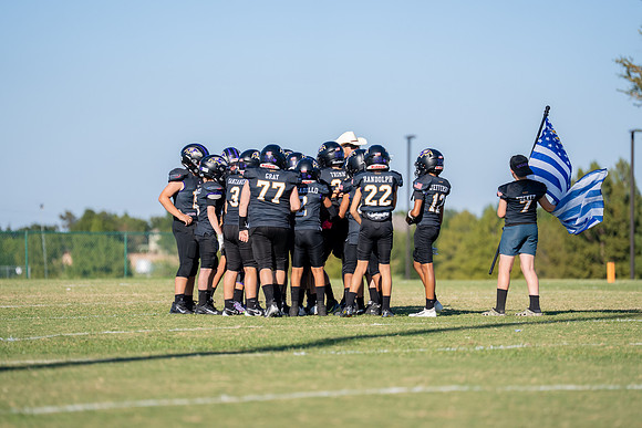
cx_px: 319
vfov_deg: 7.4
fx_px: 3322
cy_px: 215
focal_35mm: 186
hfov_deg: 11.0
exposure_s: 1/3200
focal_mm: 182
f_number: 2.8
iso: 160
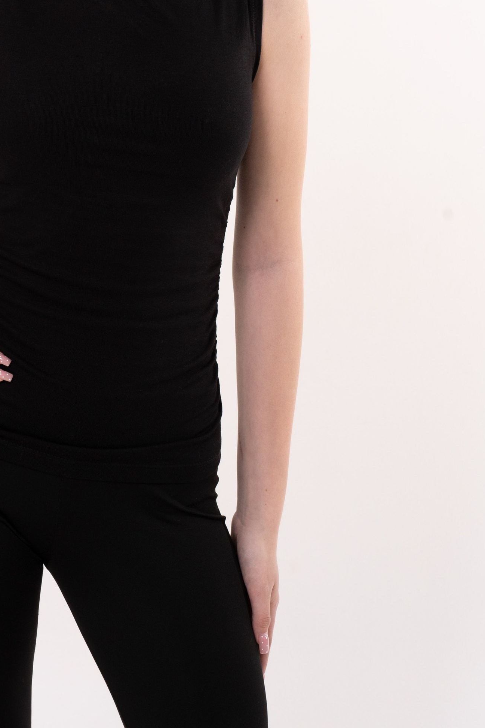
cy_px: 112
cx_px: 46
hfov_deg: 9.2
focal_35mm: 148
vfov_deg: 13.8
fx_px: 2991
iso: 100
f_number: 10
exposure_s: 1/125
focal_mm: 75
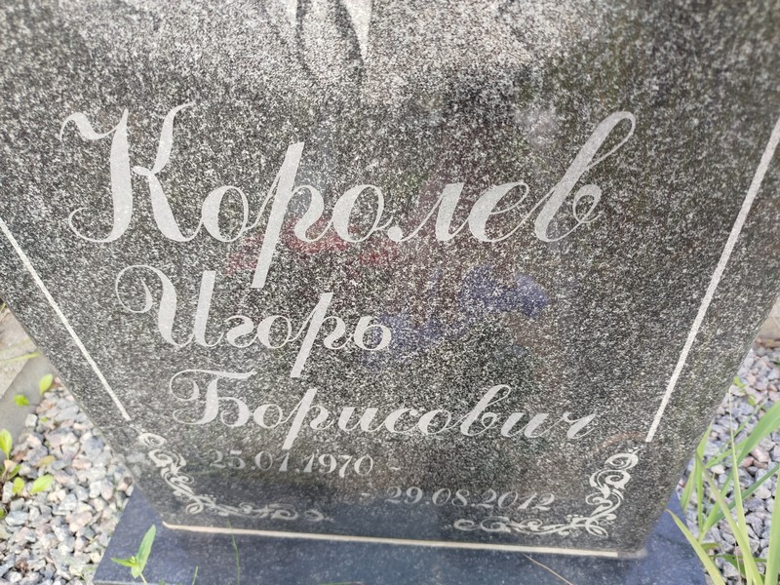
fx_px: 541
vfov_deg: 56.8
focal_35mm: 24
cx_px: 390
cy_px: 292
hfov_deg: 71.6
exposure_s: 1/100
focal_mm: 5.31
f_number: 1.7
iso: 50
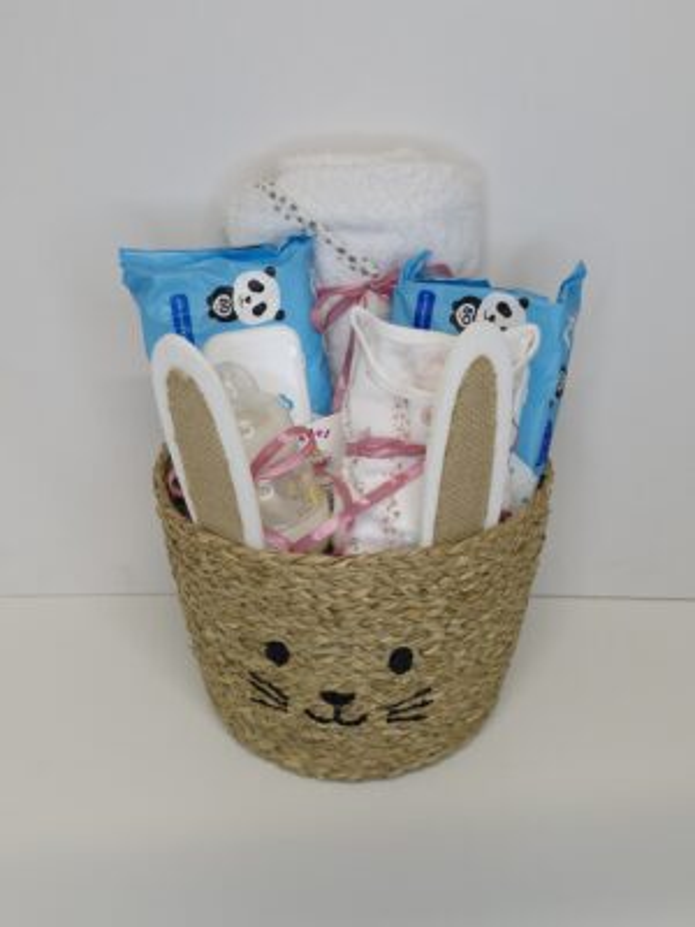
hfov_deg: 58.9
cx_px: 348
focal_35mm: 23
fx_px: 616
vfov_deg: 73.9
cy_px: 464
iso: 100
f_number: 1.8
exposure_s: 1/100
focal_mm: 5.54
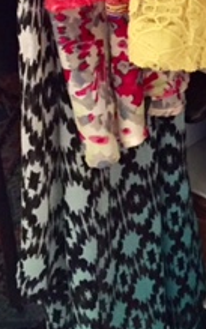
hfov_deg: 13.5
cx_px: 329
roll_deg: -2.5
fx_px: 808
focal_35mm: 90
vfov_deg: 22.6
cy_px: 53
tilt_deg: -27.5
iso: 400
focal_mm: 4.15
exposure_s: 1/15
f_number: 2.2
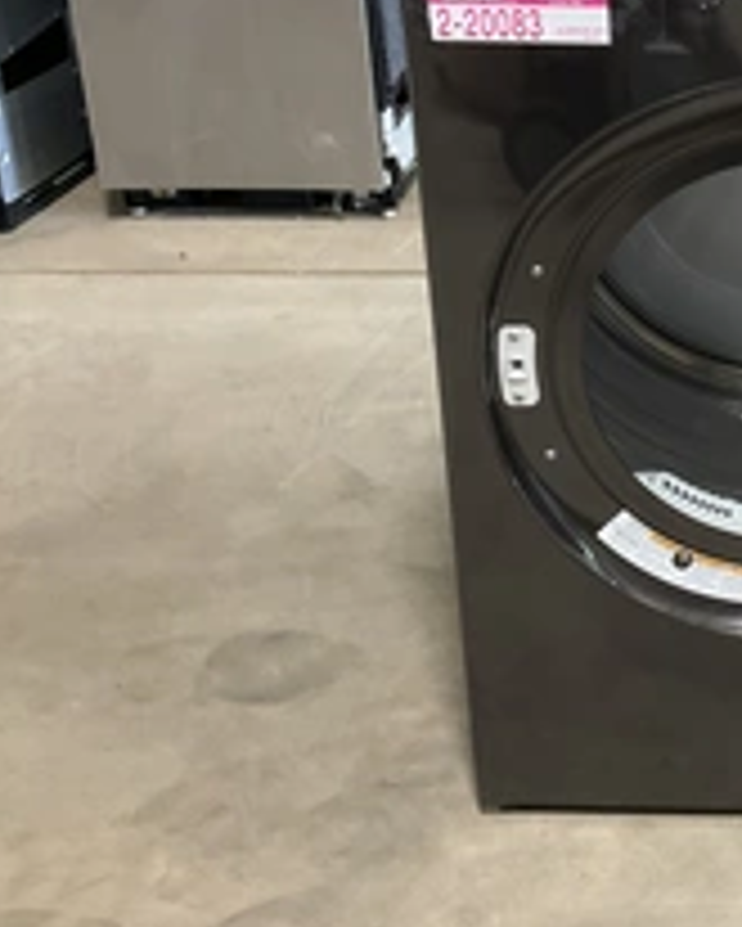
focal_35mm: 55
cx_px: 818
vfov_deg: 34.0
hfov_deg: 25.6
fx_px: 1509
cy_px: 369
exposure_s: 1/60
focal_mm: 3
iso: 200
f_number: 1.8
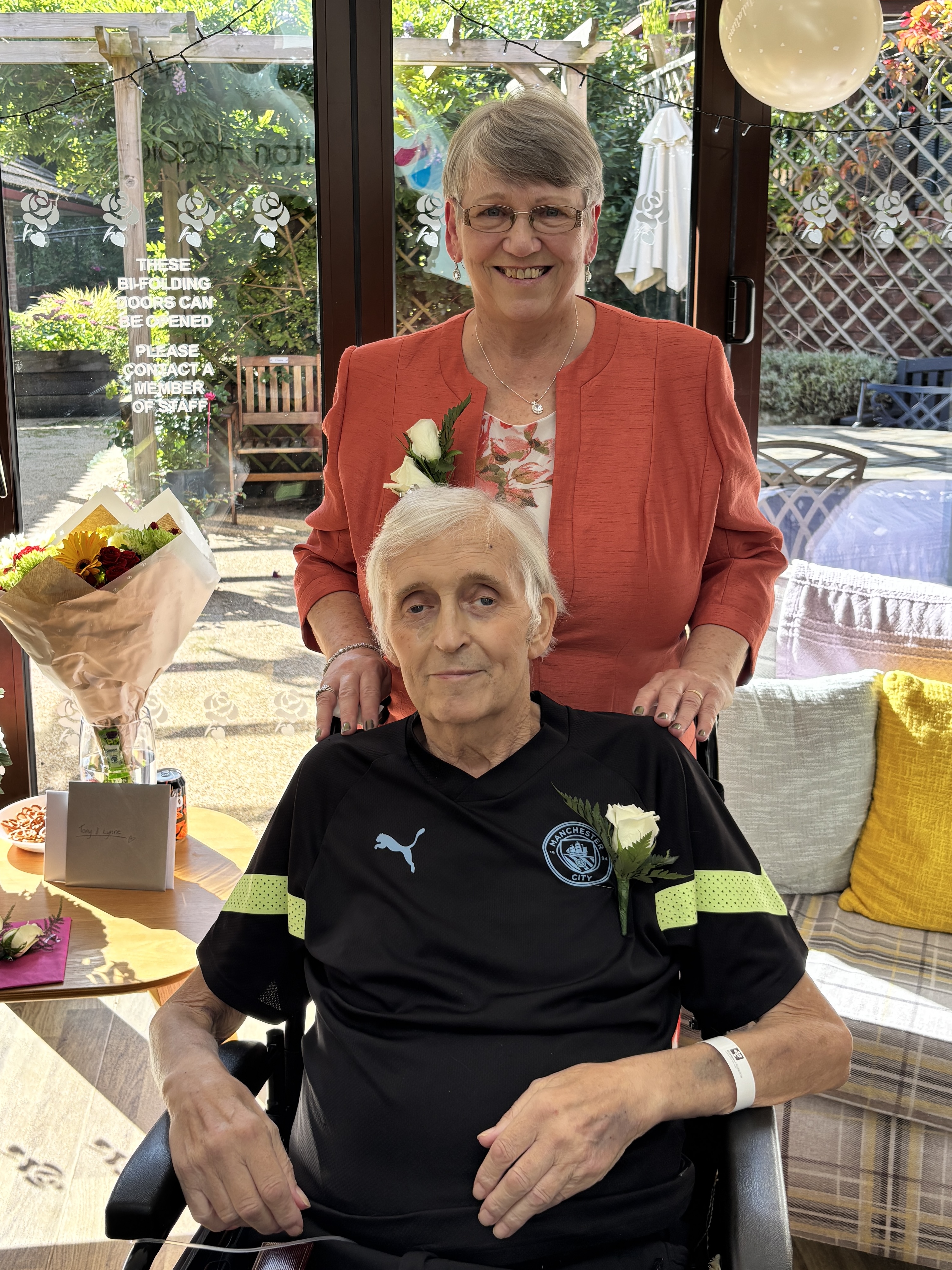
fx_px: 953
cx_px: 476
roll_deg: +0.0
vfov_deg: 67.3
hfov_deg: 53.1
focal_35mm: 26
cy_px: 635
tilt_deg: -10.1
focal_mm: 5.96
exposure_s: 1/209
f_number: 1.6
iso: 40
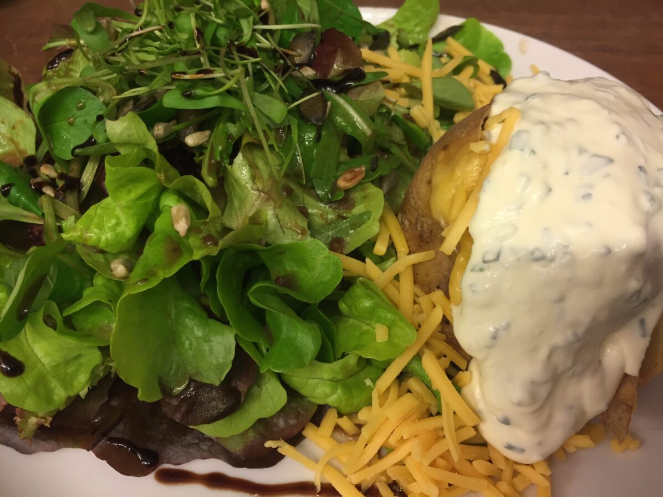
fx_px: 555
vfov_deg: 48.2
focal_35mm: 29
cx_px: 332
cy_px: 248
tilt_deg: -50.5
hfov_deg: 61.7
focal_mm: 4.15
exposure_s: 1/33
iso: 80
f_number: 2.2
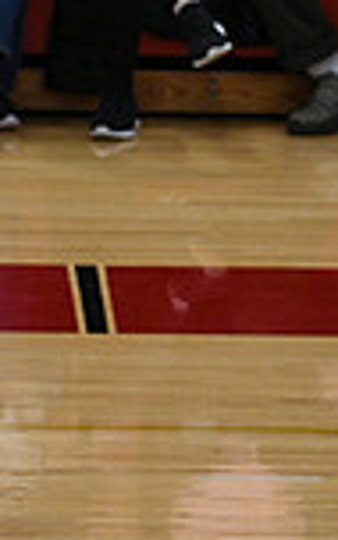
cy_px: 222
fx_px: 11452
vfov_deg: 2.7
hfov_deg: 1.7
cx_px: -648
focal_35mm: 777
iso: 4000
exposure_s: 1/400
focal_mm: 200
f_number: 4
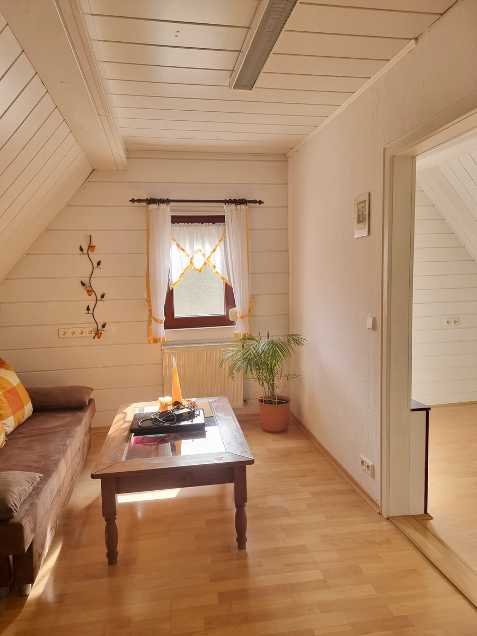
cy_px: 318
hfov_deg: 56.8
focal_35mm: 24
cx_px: 238
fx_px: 441
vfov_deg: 71.6
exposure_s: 1/100
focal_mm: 6.7
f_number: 1.8
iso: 64
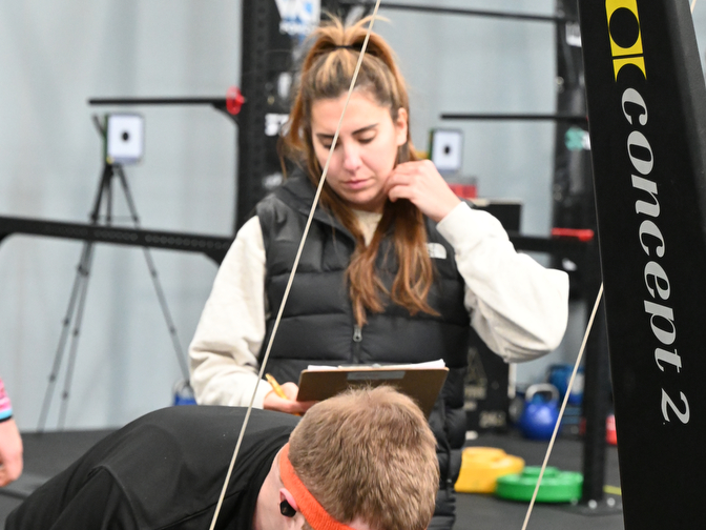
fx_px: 2504
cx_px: 355
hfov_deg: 16.0
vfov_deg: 12.0
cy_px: 443
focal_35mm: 123
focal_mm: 53
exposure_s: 1/250
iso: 4000
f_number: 4.5
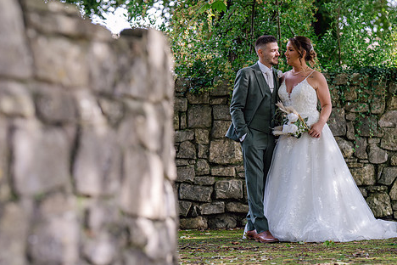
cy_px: 129
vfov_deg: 11.6
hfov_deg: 17.3
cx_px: 232
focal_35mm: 118
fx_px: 1301
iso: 320
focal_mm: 85
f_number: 2.2
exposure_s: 1/640
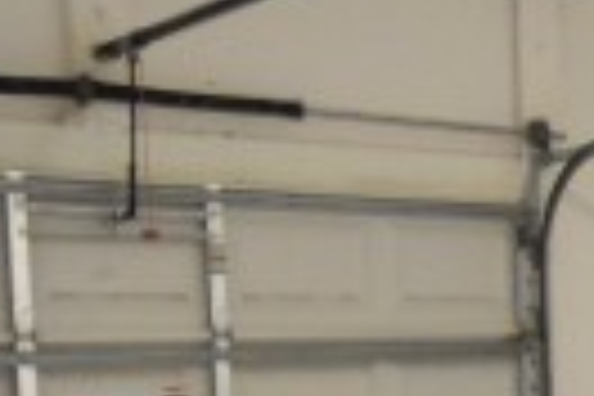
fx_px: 1353
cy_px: 410
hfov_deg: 20.9
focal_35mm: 82
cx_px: 900
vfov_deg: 16.3
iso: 5000
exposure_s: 1/60
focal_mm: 10
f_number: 3.5
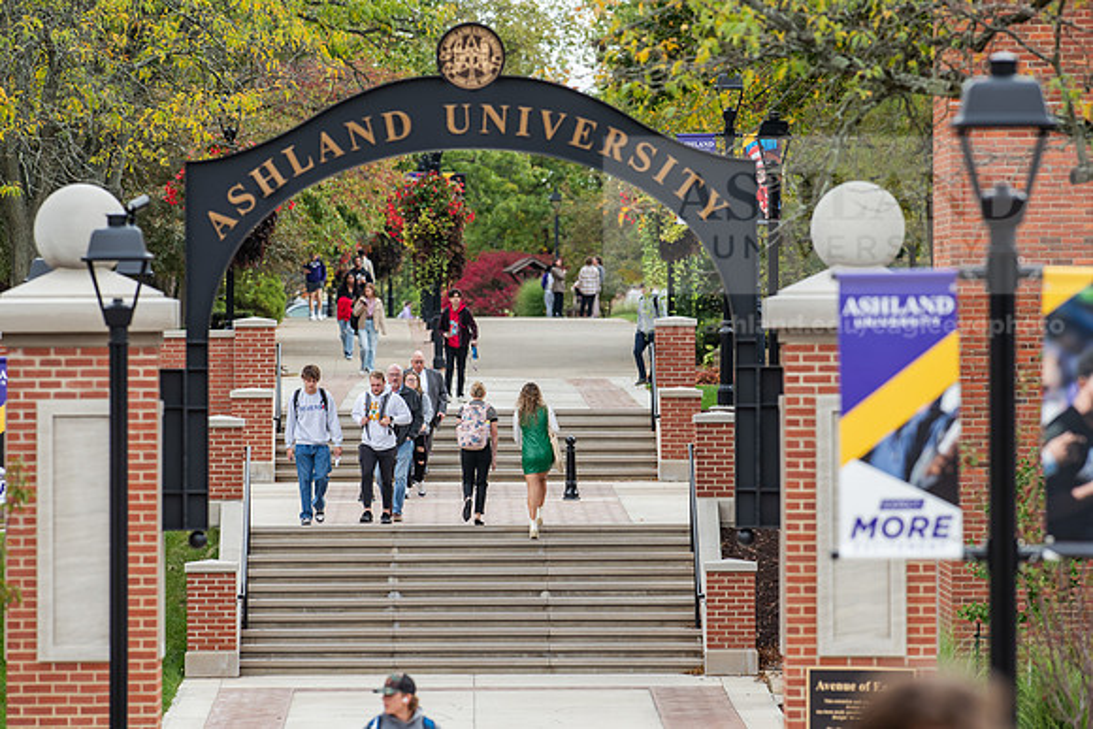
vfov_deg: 4.6
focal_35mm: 300
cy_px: 364
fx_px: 9110
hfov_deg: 6.9
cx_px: 546
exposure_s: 1/500
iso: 400
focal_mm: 300
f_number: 6.3
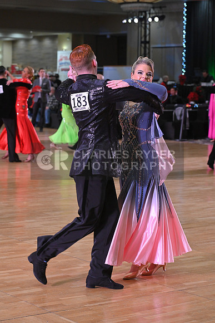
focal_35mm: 95
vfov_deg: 21.5
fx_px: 850
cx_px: 108
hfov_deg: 14.4
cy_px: 162
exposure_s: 1/320
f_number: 5
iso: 2500
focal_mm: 95
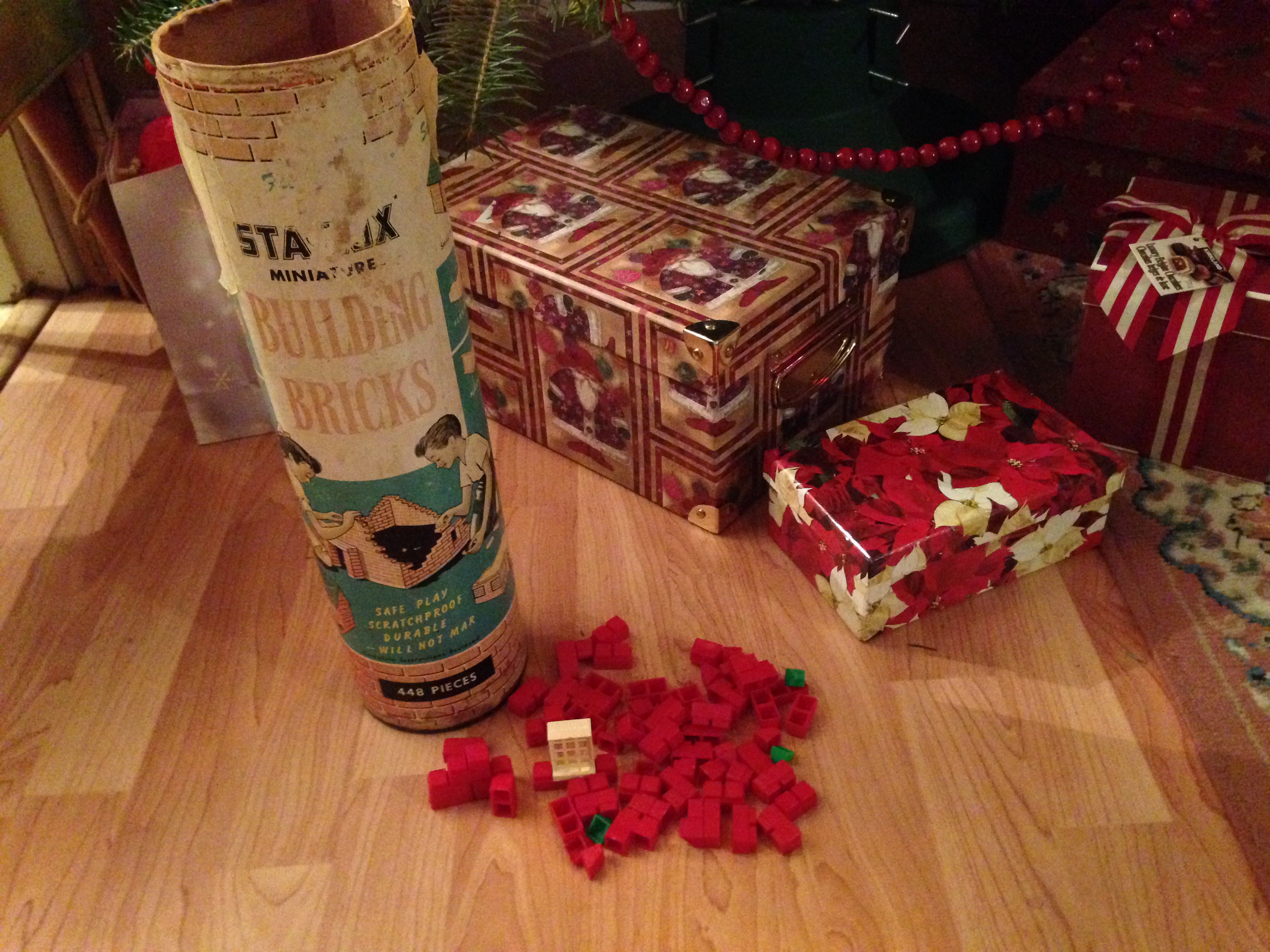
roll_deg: +5.1
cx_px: 635
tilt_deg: -39.2
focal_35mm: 33
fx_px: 1211
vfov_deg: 42.9
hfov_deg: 55.4
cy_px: 476
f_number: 2.4
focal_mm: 4.12
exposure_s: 1/15
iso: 800
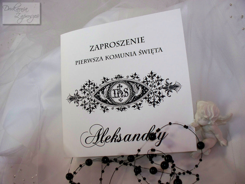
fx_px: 255
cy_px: 92
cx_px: 122
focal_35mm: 36
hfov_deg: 51.4
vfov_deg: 39.7
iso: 200
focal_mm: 7.54
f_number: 2.8
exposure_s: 1/60
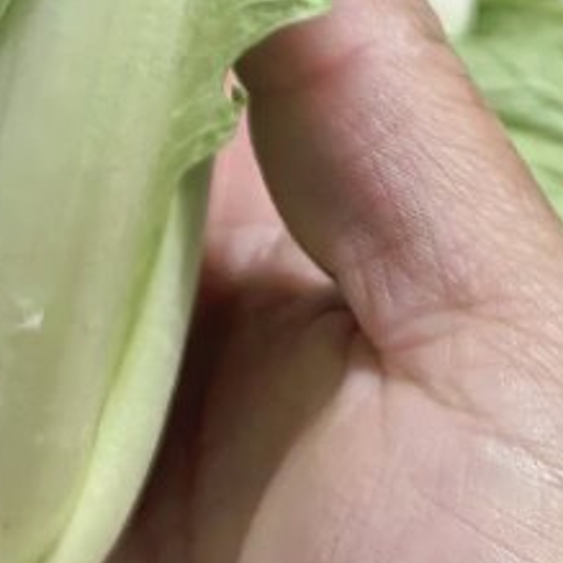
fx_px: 2134
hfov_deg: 14.5
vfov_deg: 13.6
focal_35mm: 116
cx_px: -121
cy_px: -423
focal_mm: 5.52
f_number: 1.9
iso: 640
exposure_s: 1/167
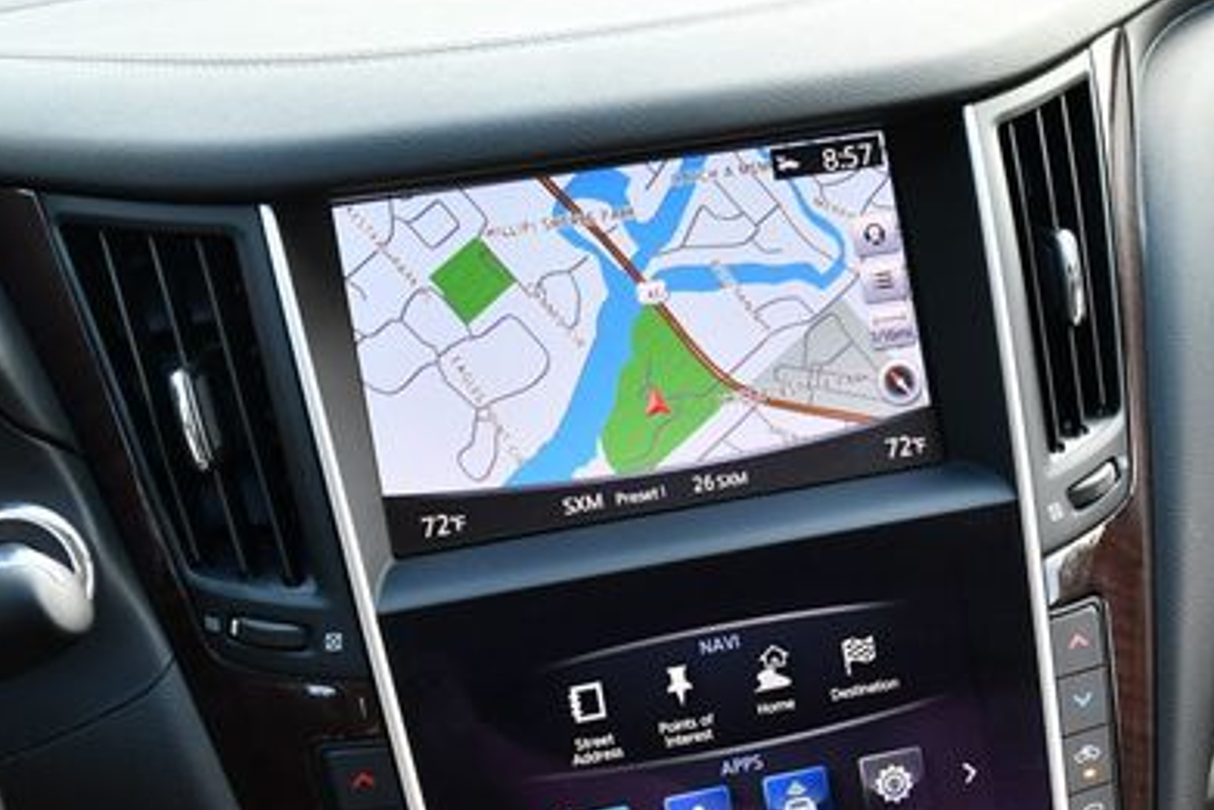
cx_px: 621
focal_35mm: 59
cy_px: 618
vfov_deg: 22.8
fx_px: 1990
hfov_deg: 33.9
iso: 500
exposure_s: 1/250
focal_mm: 18
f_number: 3.5
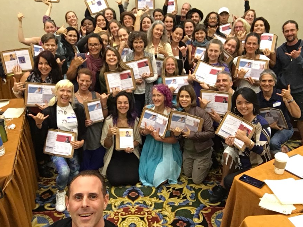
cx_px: 148
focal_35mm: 32
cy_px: 113
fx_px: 280
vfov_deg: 44.2
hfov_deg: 56.8
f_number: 2.2
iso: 250
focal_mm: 2.65
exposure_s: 1/30
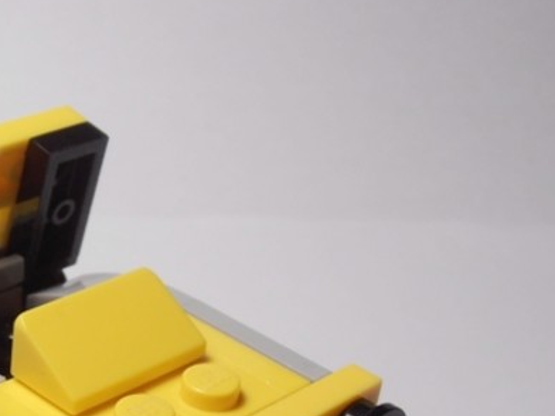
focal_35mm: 85
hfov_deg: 22.1
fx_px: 1363
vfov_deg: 17.1
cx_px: -4
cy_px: 390
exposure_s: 1/60
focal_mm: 6.61
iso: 80
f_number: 3.9
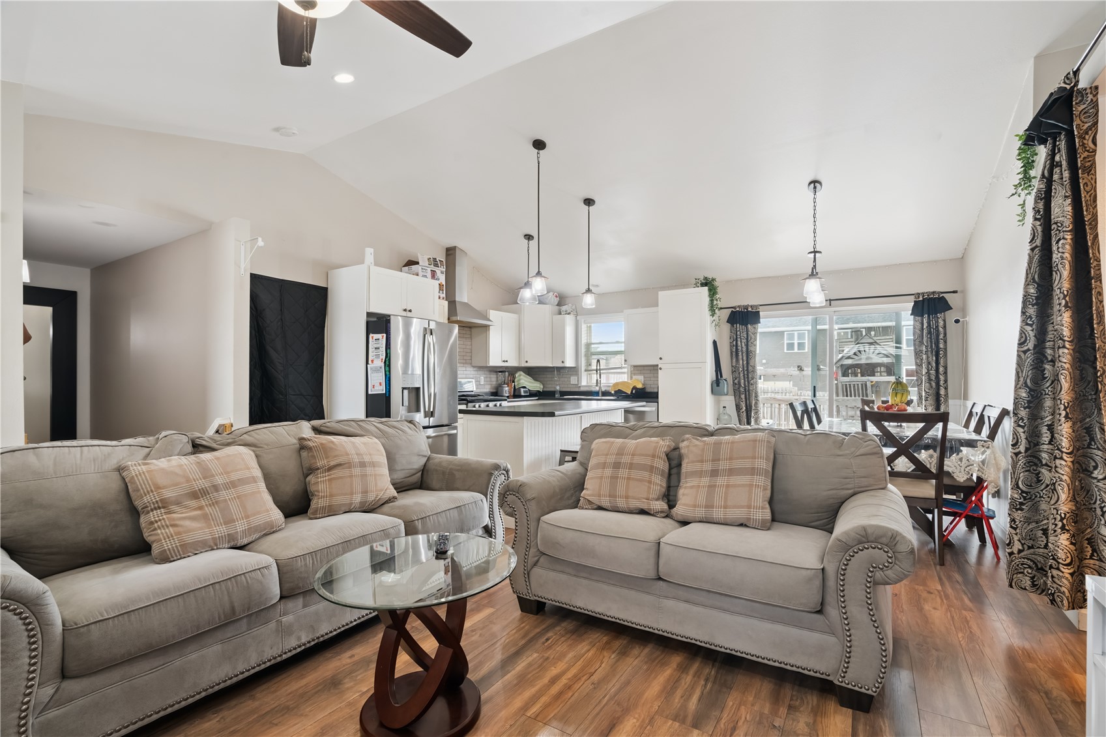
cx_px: 553
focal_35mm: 16
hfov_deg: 96.7
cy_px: 368
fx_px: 491
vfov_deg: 73.7
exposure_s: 1/6
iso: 400
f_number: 10
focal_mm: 16
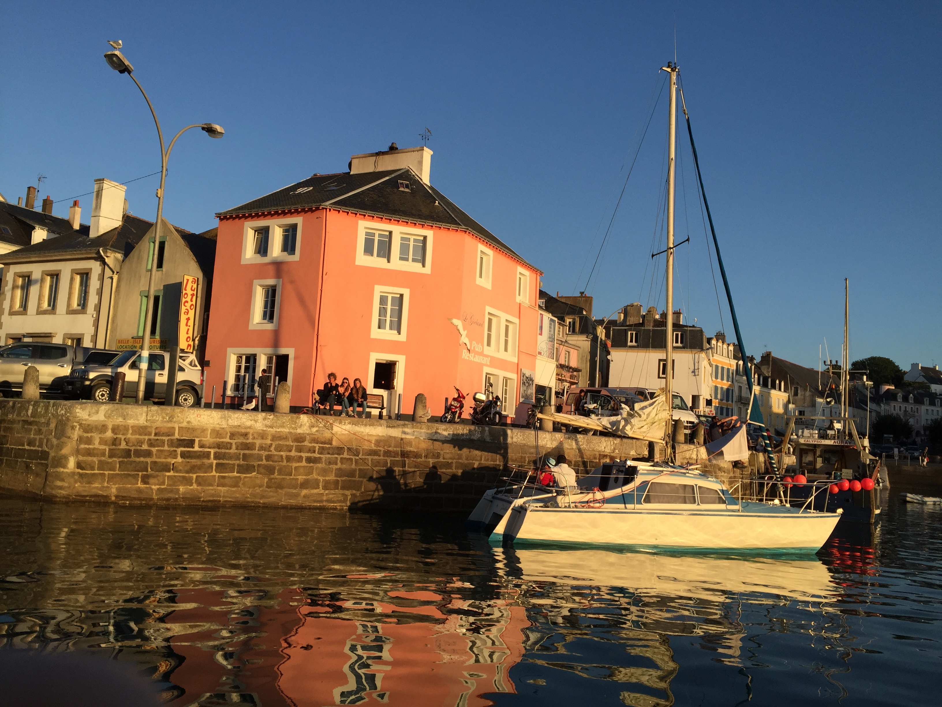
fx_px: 789
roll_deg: -5.2
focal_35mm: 29
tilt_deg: +6.3
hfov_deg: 61.7
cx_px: 471
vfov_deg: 48.2
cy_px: 354
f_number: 2.2
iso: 32
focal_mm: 4.15
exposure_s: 1/1464
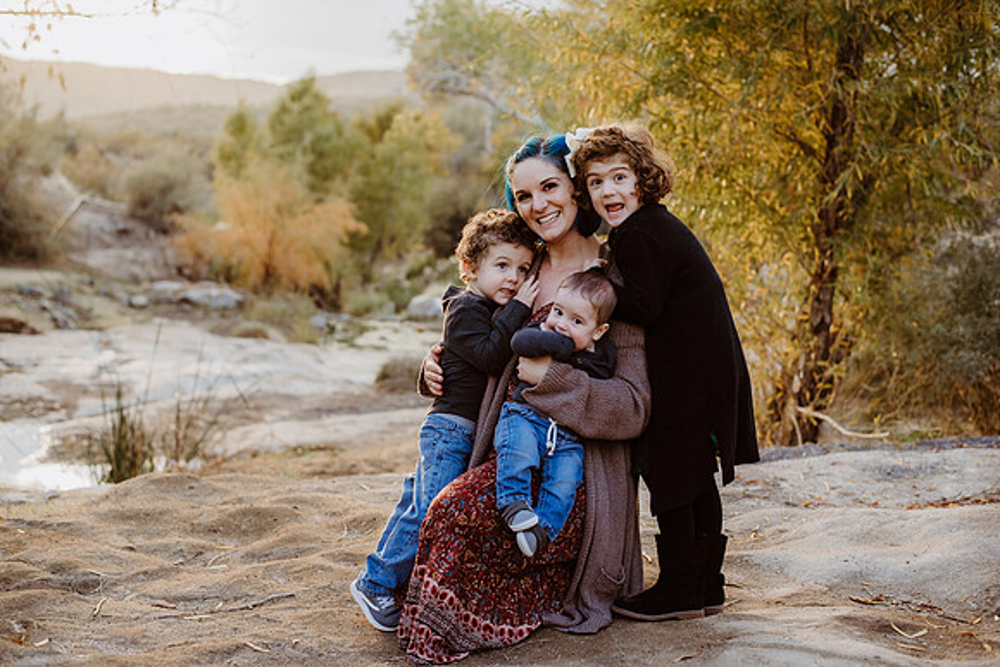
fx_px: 1389
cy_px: 334
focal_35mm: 50
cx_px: 500
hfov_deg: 39.6
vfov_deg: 27.0
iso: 400
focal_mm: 50
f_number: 3.2
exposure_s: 1/500
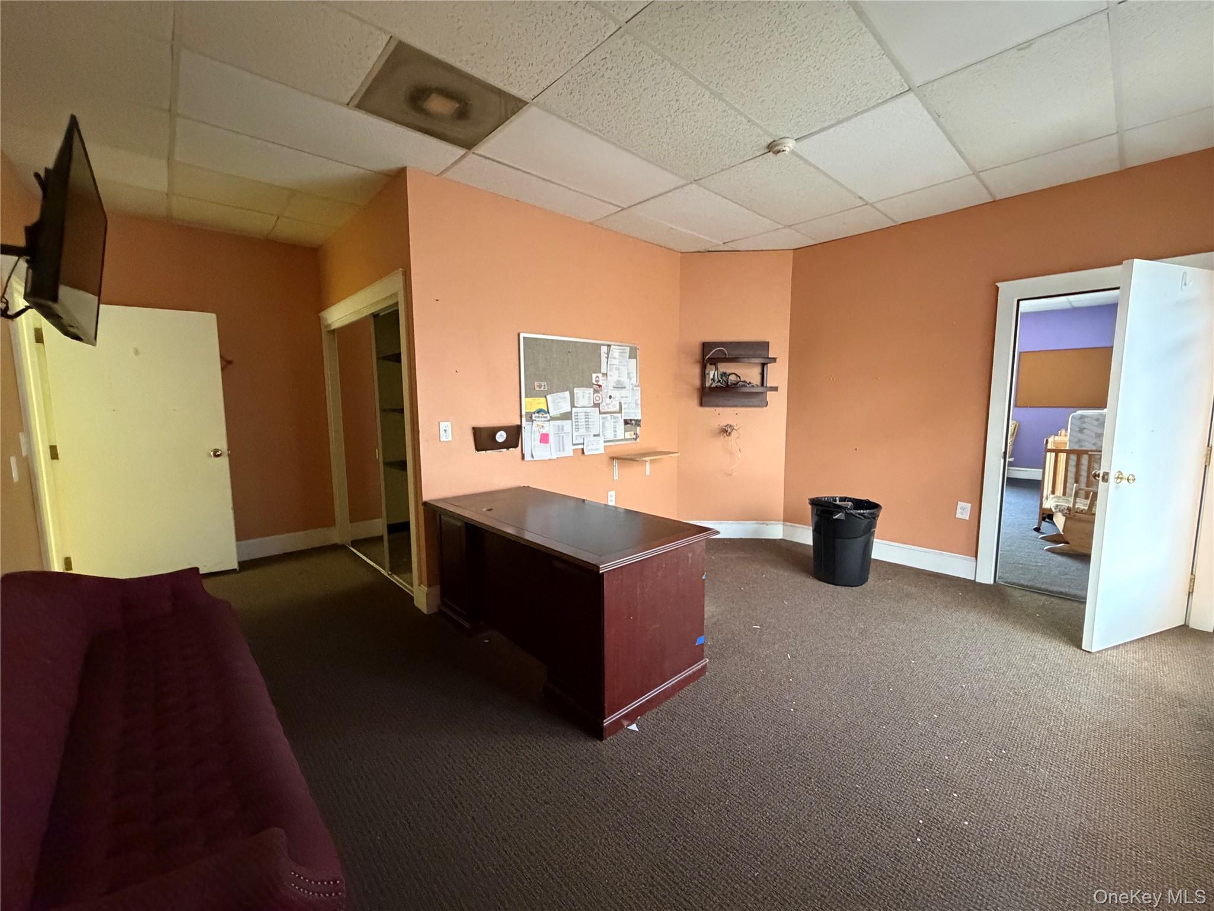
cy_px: 456
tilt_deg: -6.8
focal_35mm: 14
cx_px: 607
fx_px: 491
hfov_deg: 102.1
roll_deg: +0.5
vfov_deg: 85.7
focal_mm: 2.22
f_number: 2.2
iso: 1000
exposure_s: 1/60
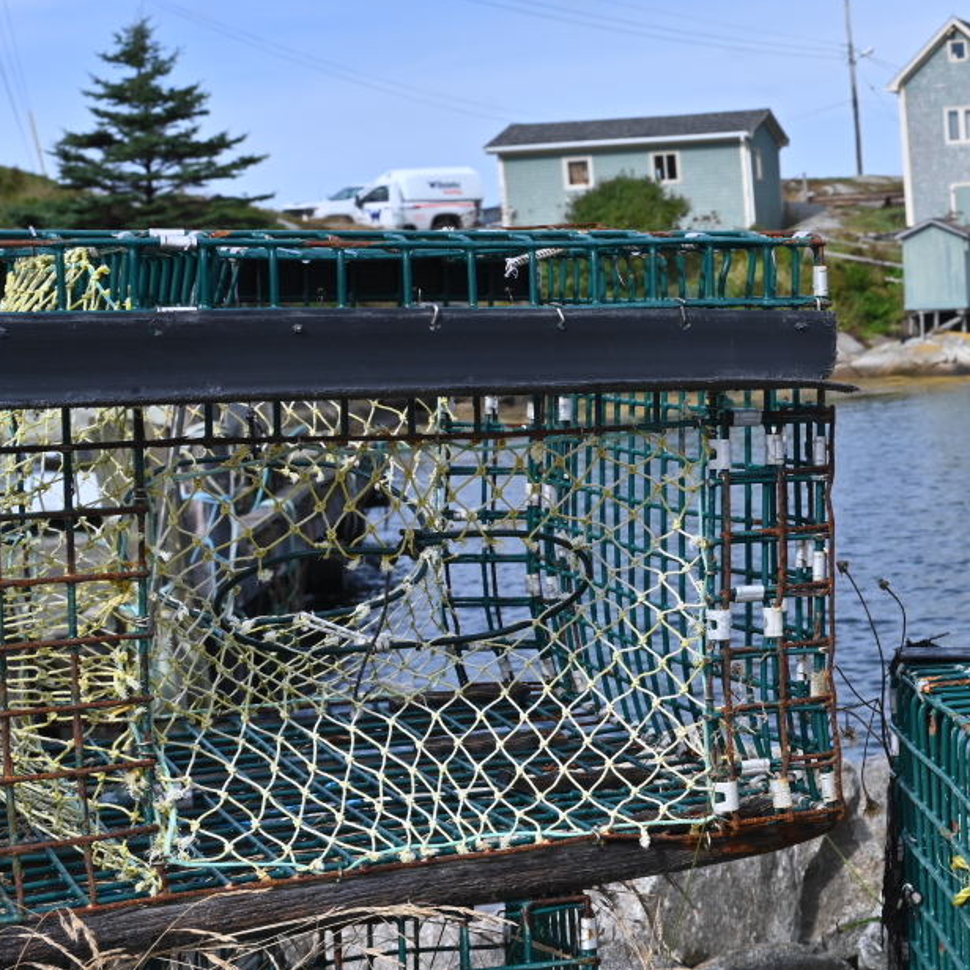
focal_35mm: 76
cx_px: 1137
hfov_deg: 21.3
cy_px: 455
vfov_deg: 22.8
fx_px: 2409
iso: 100
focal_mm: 34
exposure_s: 1/250
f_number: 11
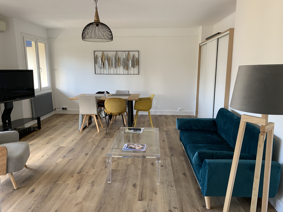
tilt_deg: -12.3
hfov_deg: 67.3
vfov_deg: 53.1
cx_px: 142
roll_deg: +0.2
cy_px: 106
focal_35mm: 26
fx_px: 213
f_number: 1.8
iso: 100
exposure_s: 1/60
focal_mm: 4.25
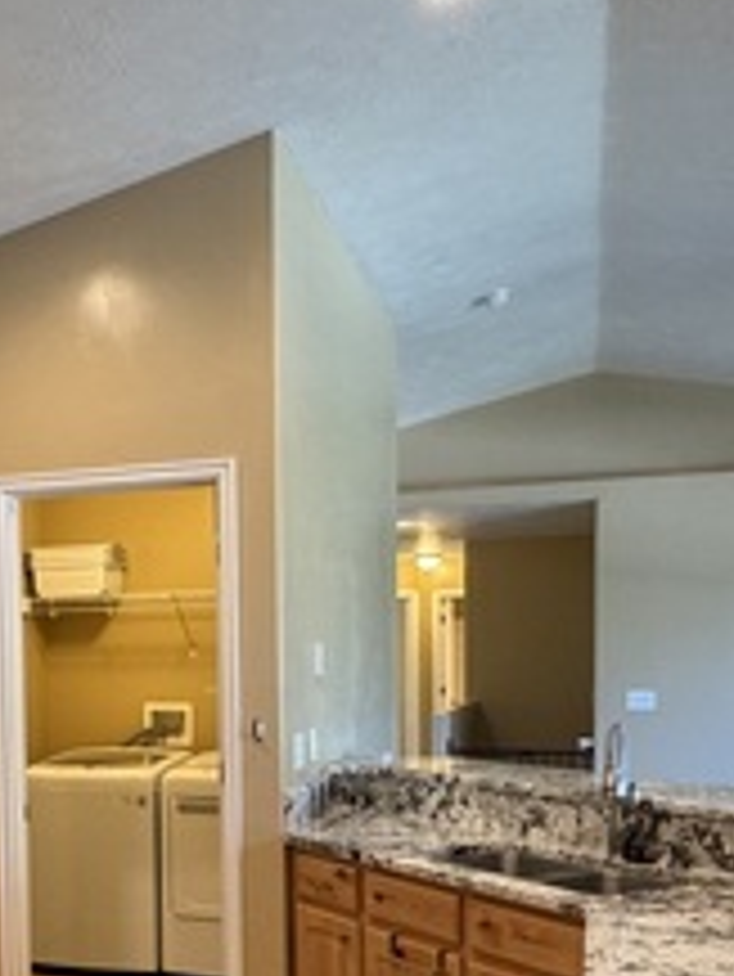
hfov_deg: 32.7
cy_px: 738
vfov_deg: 42.4
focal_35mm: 43
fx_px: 1215
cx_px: 151
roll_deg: +1.2
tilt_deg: -4.2
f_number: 2.2
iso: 200
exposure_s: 1/60
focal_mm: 2.22
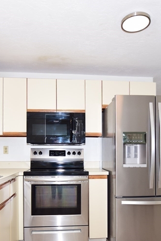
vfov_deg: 59.2
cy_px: 157
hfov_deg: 42.3
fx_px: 208
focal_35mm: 31
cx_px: 83
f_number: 3.5
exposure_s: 1/200
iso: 200
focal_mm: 10
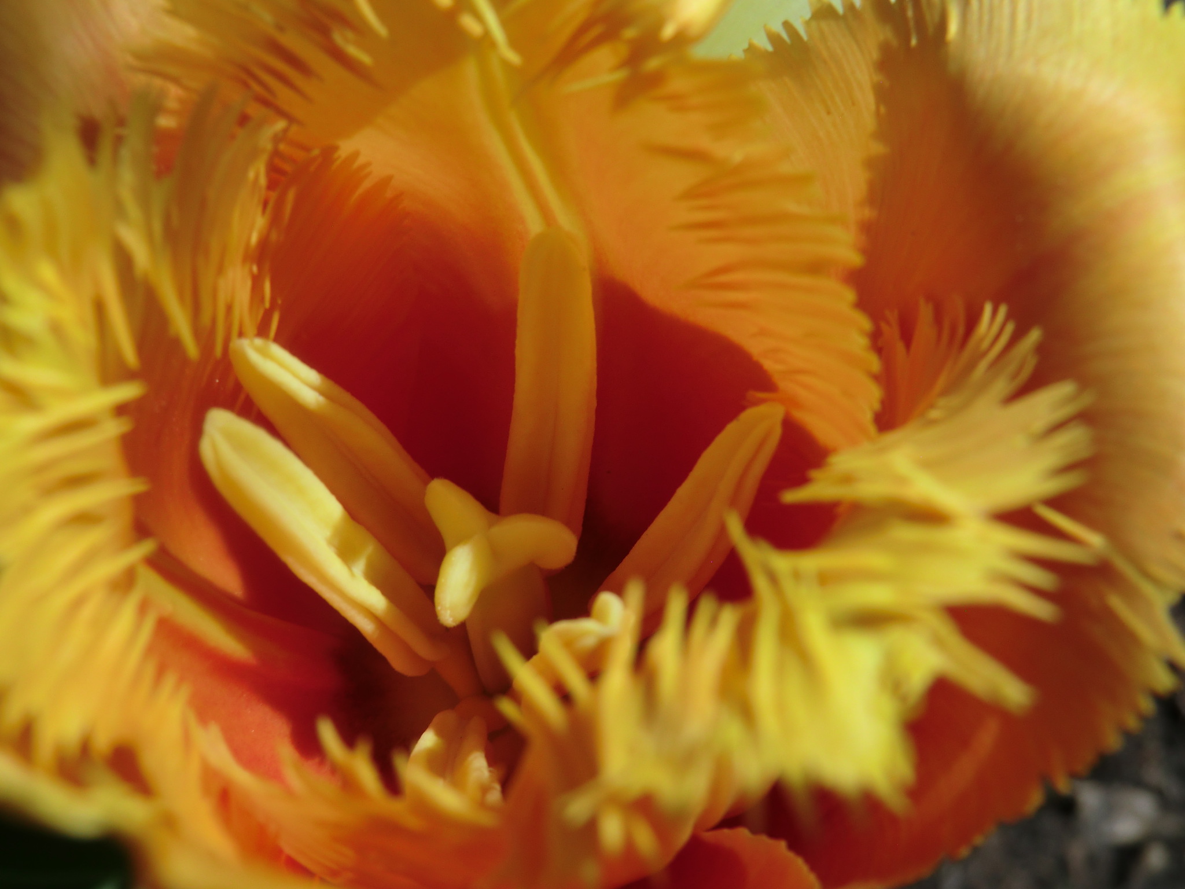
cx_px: 592
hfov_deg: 46.8
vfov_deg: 36.0
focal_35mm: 40
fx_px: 1369
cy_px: 444
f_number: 8.8
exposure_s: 1/200
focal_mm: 7.1
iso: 64
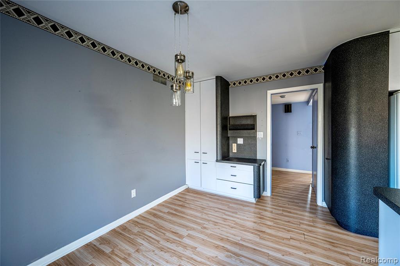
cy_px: 133
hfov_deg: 104.3
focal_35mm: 14
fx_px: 155
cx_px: 200
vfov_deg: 81.2
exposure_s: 1/6
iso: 200
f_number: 8
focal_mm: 14
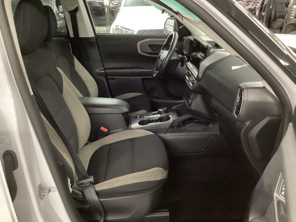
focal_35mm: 31
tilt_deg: -25.7
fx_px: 265
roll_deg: +0.6
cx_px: 148
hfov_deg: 58.4
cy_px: 111
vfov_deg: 45.4
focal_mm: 3.3
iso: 800
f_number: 2.4
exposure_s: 1/20
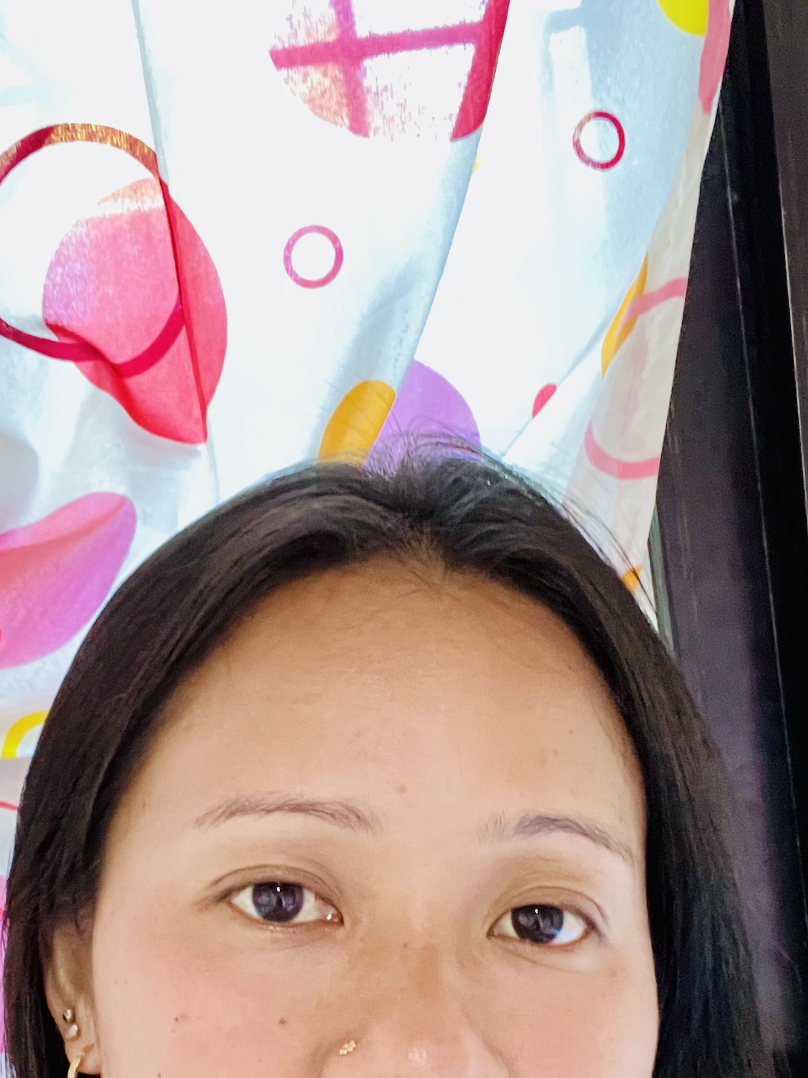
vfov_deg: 35.5
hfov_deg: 27.9
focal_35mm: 52
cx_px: 300
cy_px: 885
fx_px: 1619
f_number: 2.2
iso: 800
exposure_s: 1/23
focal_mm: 2.71
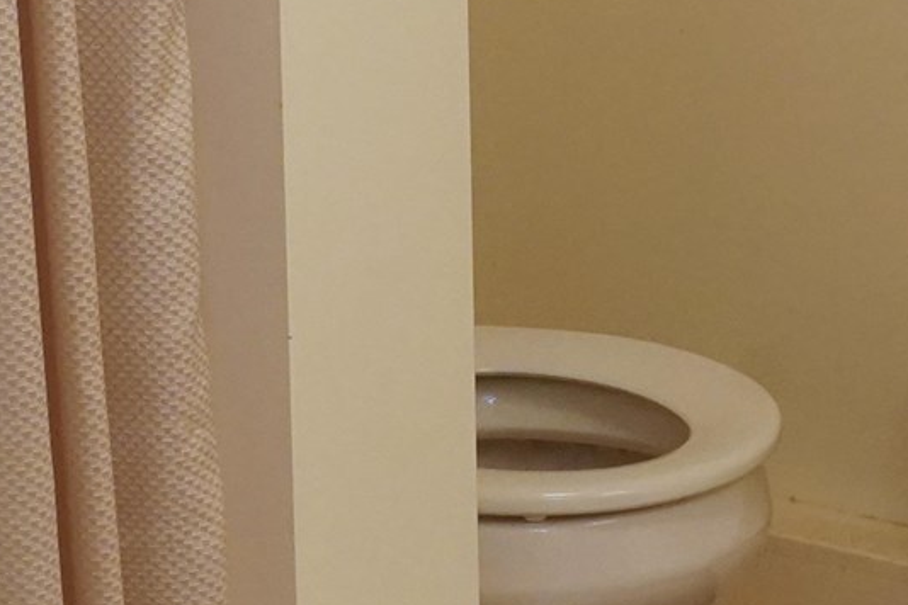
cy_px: -406
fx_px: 4060
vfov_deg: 8.3
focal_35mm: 161
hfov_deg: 12.7
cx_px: 811
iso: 5000
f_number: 8
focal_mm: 28
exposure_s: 1/250
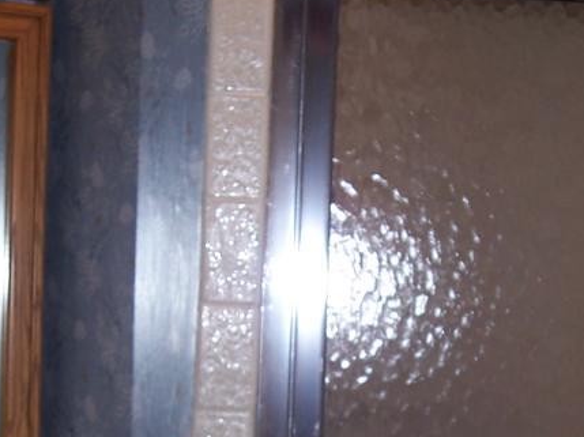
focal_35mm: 86
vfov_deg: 16.9
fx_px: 1450
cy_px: 404
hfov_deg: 22.8
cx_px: 321
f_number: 3
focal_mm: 6
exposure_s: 1/60
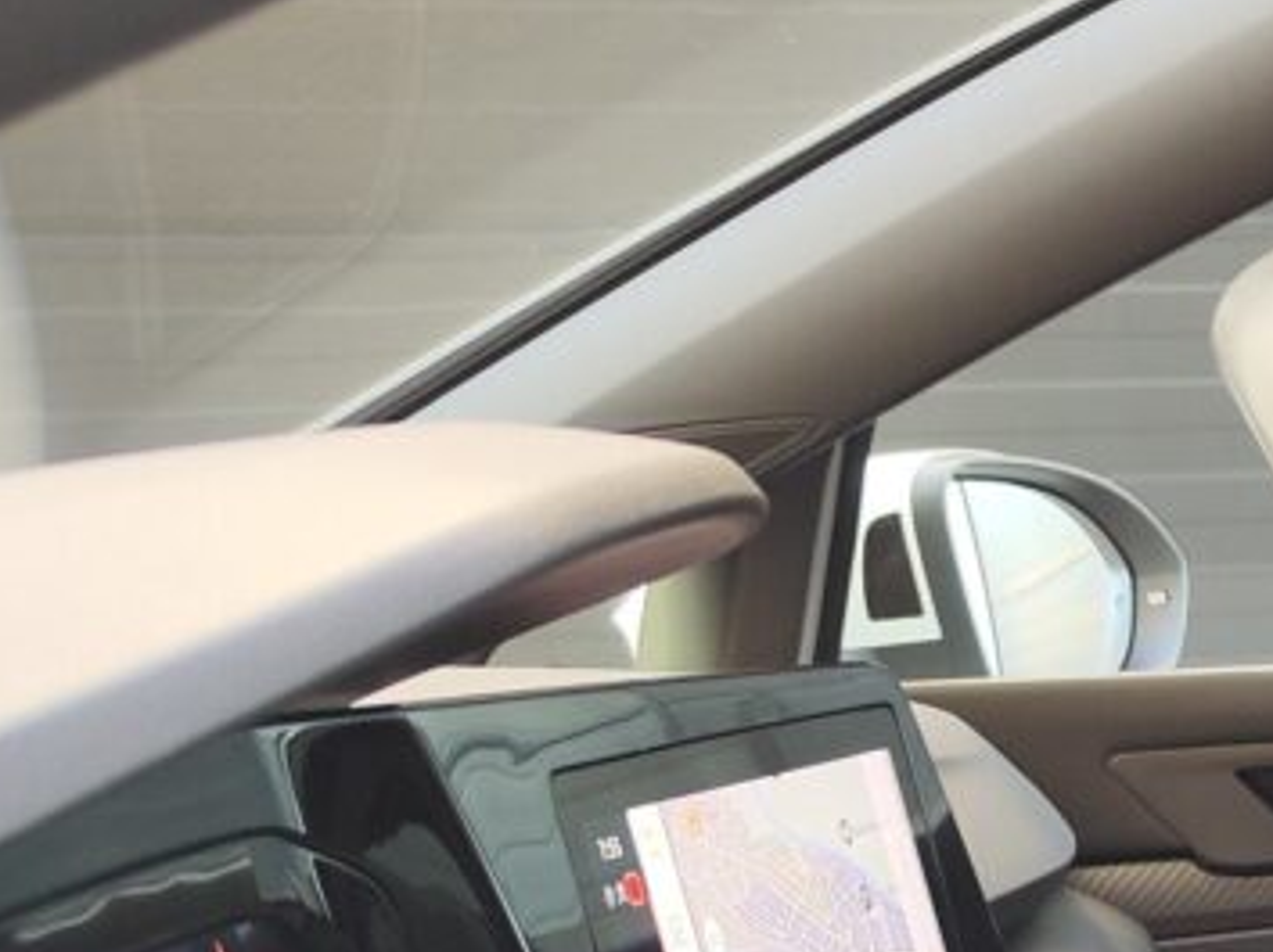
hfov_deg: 15.0
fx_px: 3822
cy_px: 1106
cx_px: 2614
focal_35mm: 104
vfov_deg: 13.8
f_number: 1.69
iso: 551
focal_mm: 7.01
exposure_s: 1/100
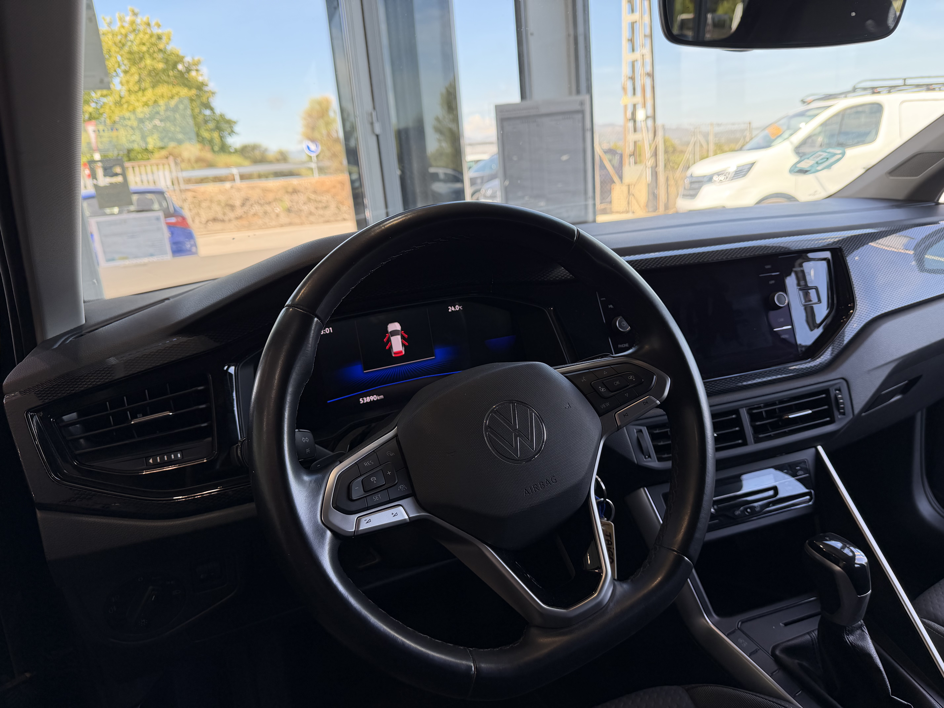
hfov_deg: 71.6
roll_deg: +5.4
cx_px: 472
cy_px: 354
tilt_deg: -15.4
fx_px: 654
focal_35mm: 24
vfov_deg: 56.8
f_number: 1.78
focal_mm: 6.76
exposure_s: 1/260
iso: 80
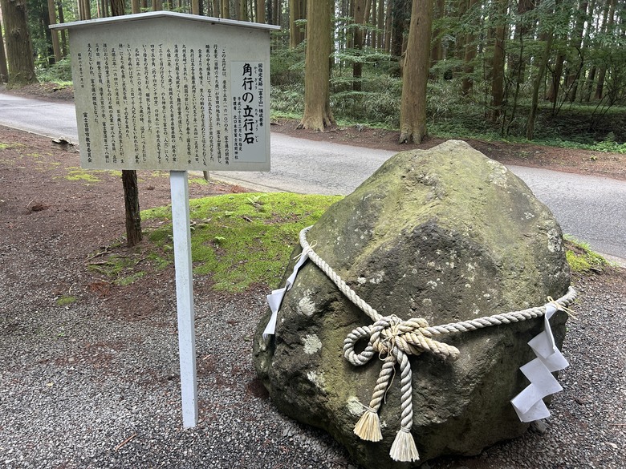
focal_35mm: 26
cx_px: 313
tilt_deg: -16.6
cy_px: 234
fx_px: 470
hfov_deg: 67.3
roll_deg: +0.4
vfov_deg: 53.1
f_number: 1.5
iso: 80
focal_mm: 5.7
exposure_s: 1/121
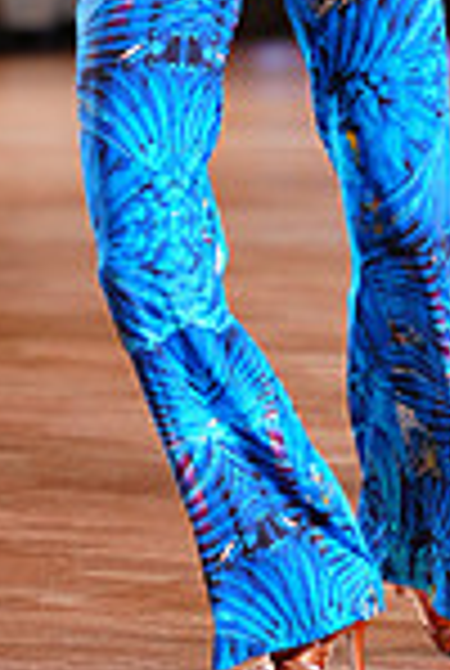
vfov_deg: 5.0
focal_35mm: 412
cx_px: 511
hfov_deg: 3.3
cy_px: -243
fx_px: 7689
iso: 1600
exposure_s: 1/400
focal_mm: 106
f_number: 2.8
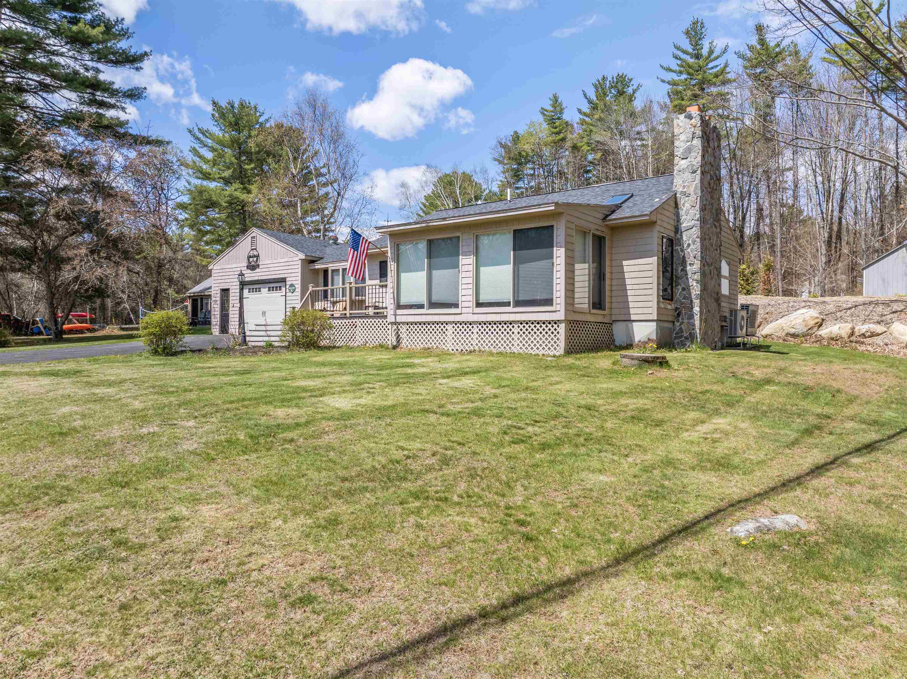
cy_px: 340
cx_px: 454
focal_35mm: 24
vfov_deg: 56.8
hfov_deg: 71.6
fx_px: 628
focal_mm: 12.29
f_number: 2.8
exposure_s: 1/1600
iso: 100
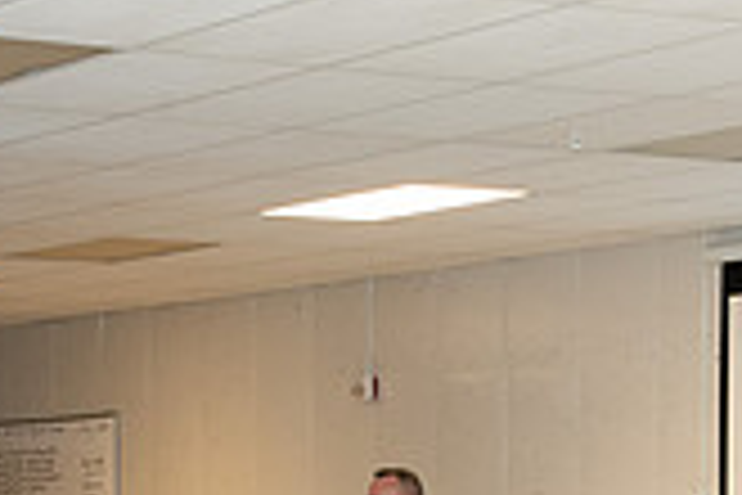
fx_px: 3194
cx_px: 409
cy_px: 767
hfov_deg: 13.2
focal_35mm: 155
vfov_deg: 8.6
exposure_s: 1/60
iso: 1250
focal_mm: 44
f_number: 8
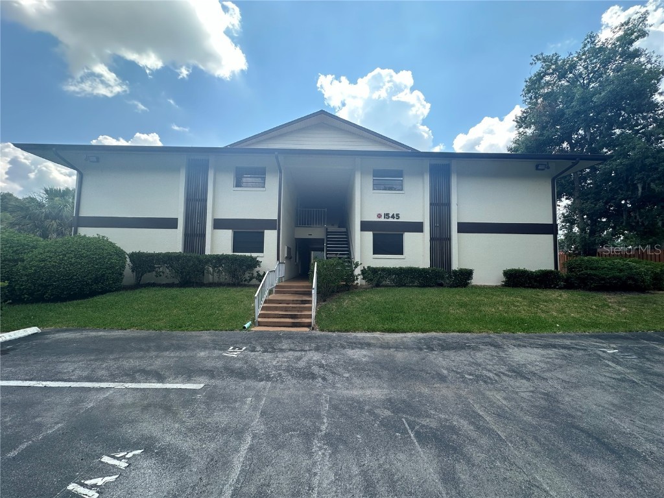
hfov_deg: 102.1
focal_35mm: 14
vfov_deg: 85.7
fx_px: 269
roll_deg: -0.9
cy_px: 249
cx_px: 332
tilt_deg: +3.4
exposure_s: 1/443
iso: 40
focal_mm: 2.22
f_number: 2.2
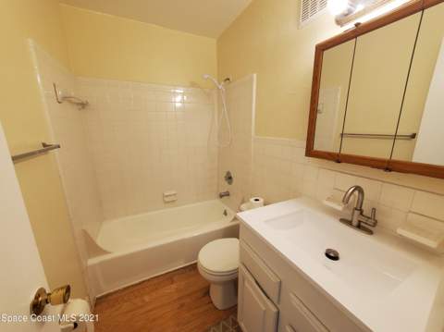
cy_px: 166
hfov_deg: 106.2
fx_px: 167
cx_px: 222
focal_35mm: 13
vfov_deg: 89.8
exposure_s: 1/59
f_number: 2.2
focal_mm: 1.8
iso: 100
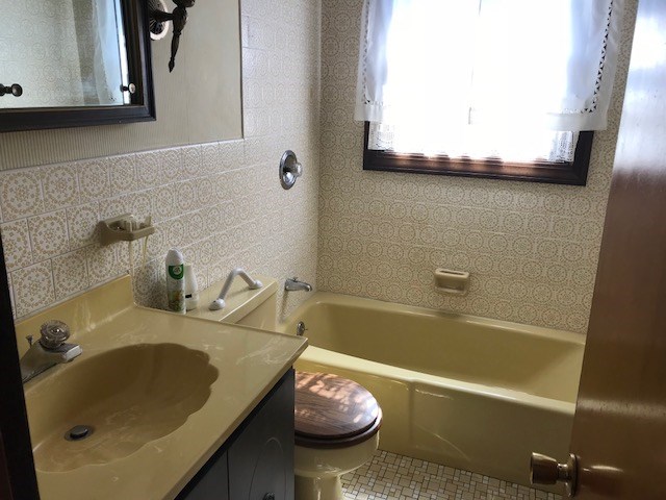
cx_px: 333
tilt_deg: -17.2
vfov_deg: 49.7
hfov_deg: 63.4
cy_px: 250
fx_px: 539
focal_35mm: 28
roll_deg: -1.2
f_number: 1.8
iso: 25
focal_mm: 3.99
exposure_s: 1/120
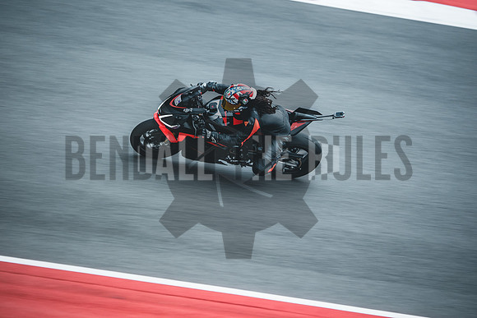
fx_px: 3976
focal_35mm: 300
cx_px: 238
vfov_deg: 4.6
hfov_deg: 6.9
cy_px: 159
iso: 250
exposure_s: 1/320
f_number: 2
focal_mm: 200
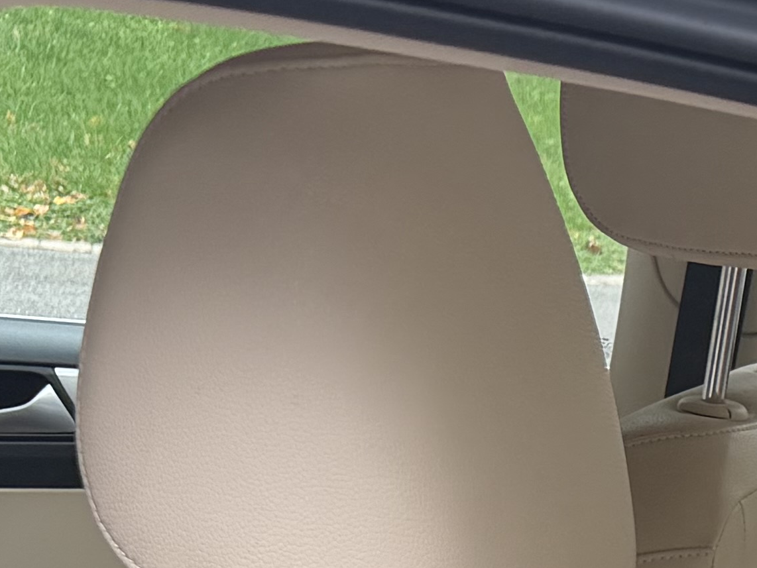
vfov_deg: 10.6
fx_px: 2625
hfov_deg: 15.1
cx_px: 1158
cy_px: 1369
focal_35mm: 120
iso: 80
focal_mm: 6.76
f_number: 1.78
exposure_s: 1/376
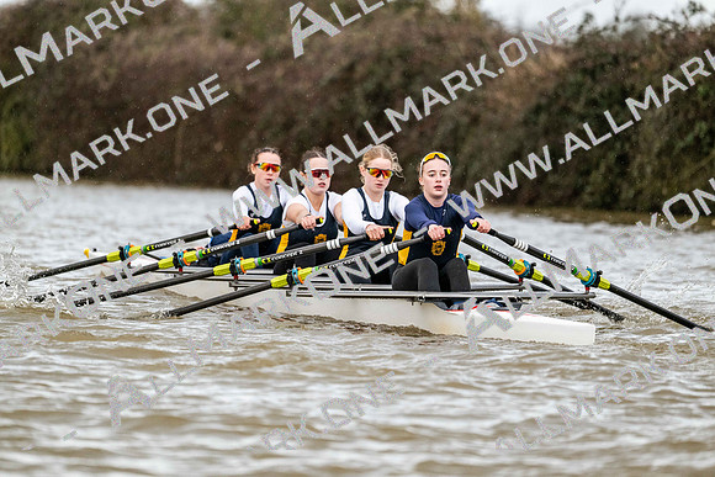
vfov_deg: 3.4
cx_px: 358
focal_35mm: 400
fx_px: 7946
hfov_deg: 5.2
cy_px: 238
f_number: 4.5
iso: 2800
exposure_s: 1/1600
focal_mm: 400
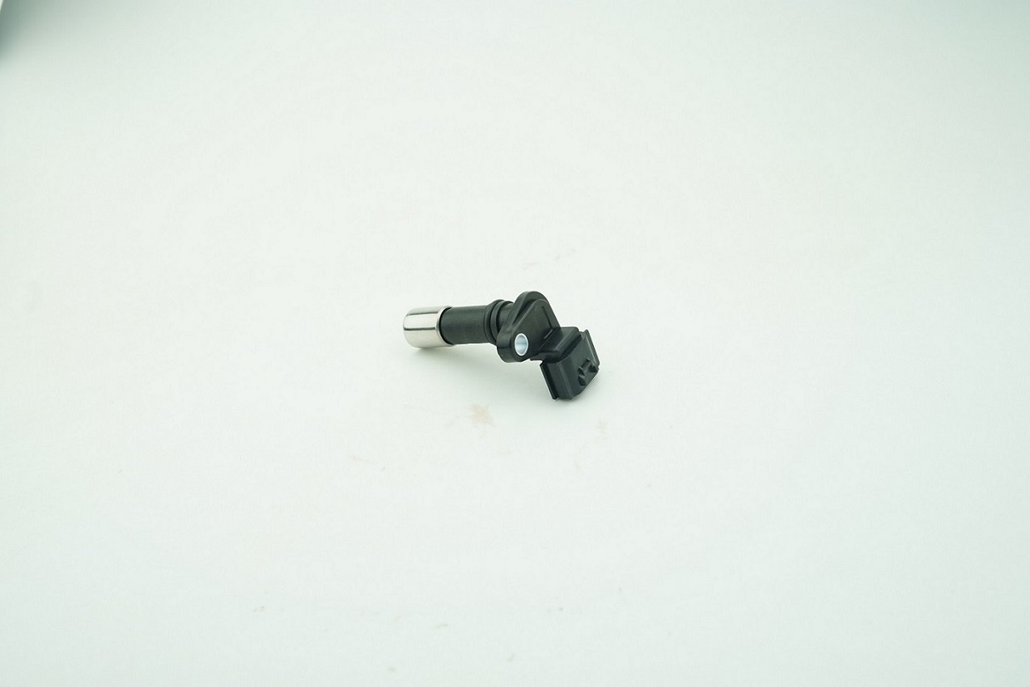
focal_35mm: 31
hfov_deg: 60.3
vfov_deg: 42.3
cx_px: 515
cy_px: 344
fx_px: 887
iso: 800
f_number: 7.1
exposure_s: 1/200
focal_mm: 31
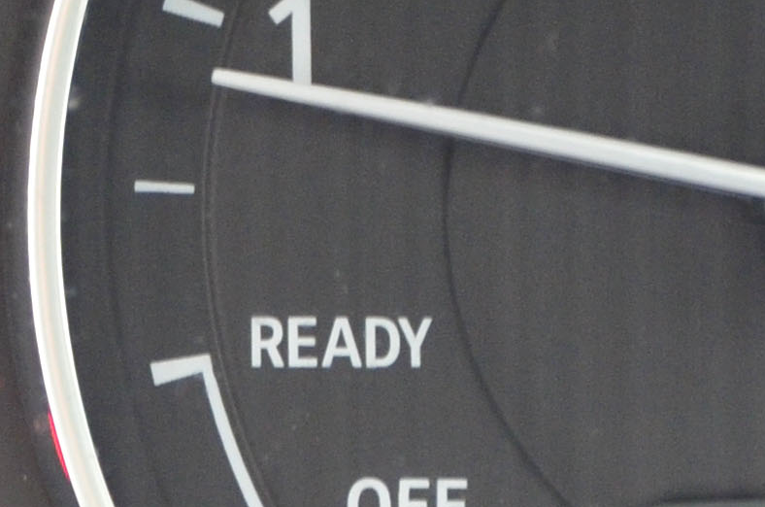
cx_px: -217
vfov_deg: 3.6
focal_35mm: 375
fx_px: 7953
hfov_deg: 5.5
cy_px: 77
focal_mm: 40
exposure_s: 1/30
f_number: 4.5
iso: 1000
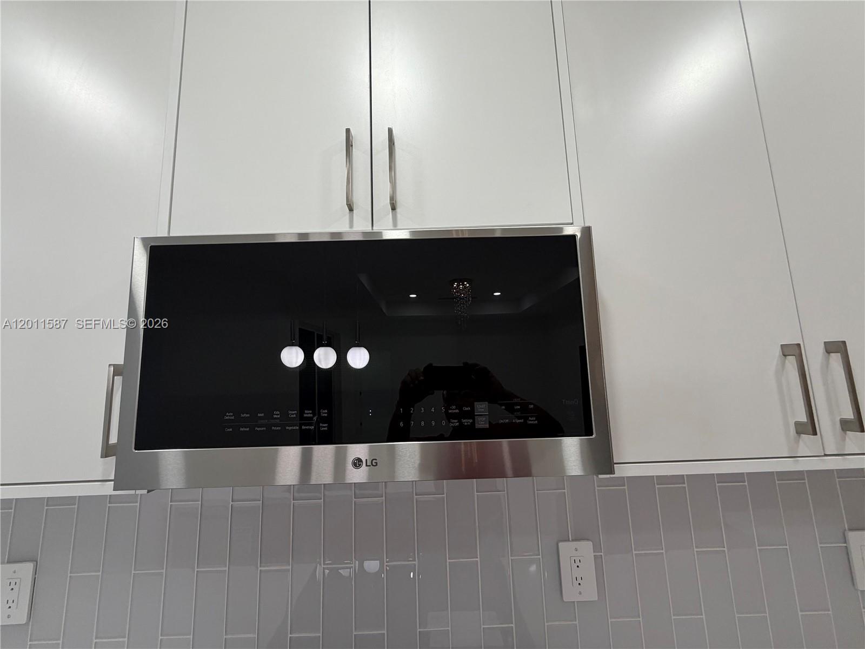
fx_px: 350
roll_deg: +2.4
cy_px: 324
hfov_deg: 102.1
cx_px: 432
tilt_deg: +8.7
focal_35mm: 14
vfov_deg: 85.7
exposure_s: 1/120
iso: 200
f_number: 2.2
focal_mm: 2.22
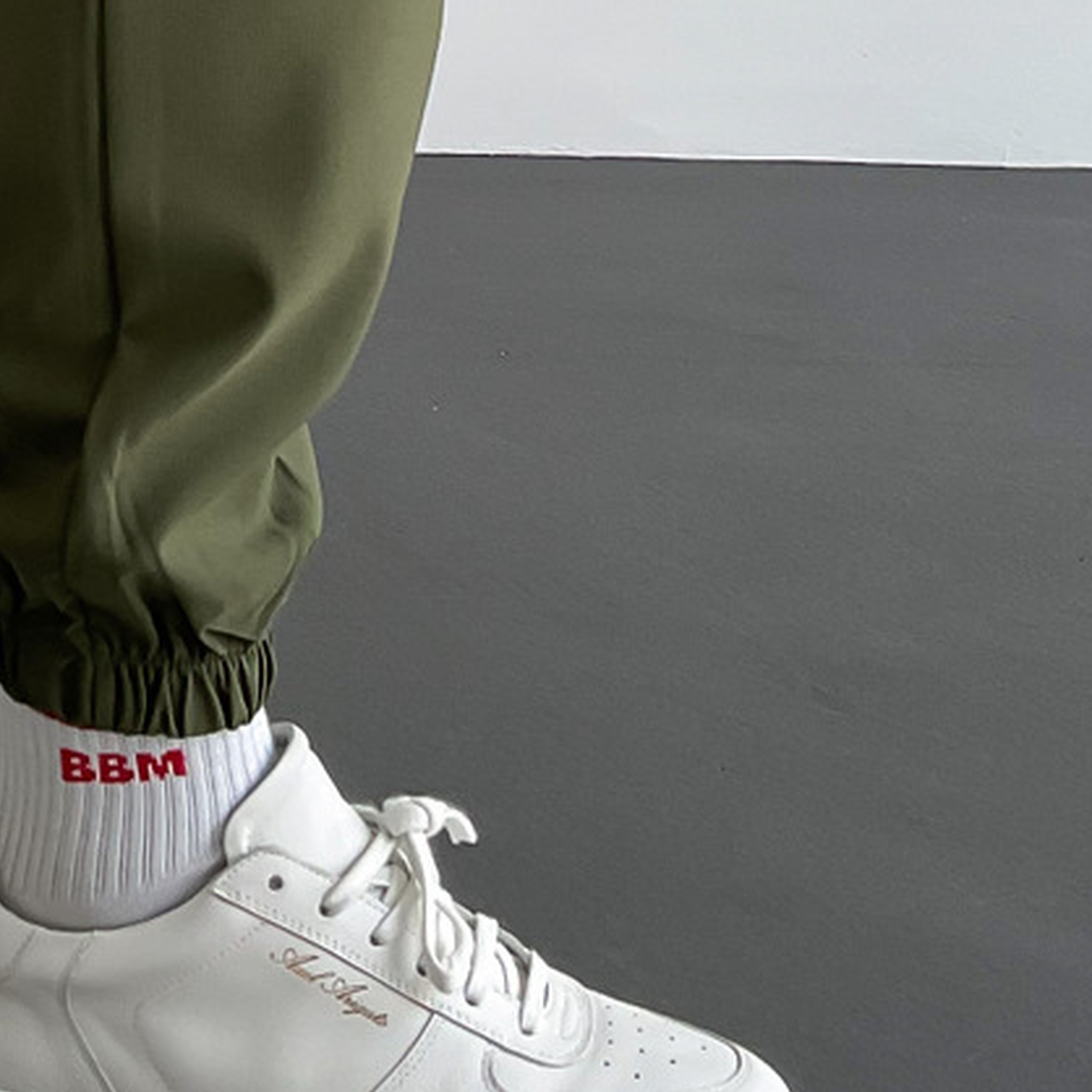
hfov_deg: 17.1
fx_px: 3498
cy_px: -590
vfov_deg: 16.1
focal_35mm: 98
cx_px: -157
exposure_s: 1/120
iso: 32
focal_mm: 3
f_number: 1.8
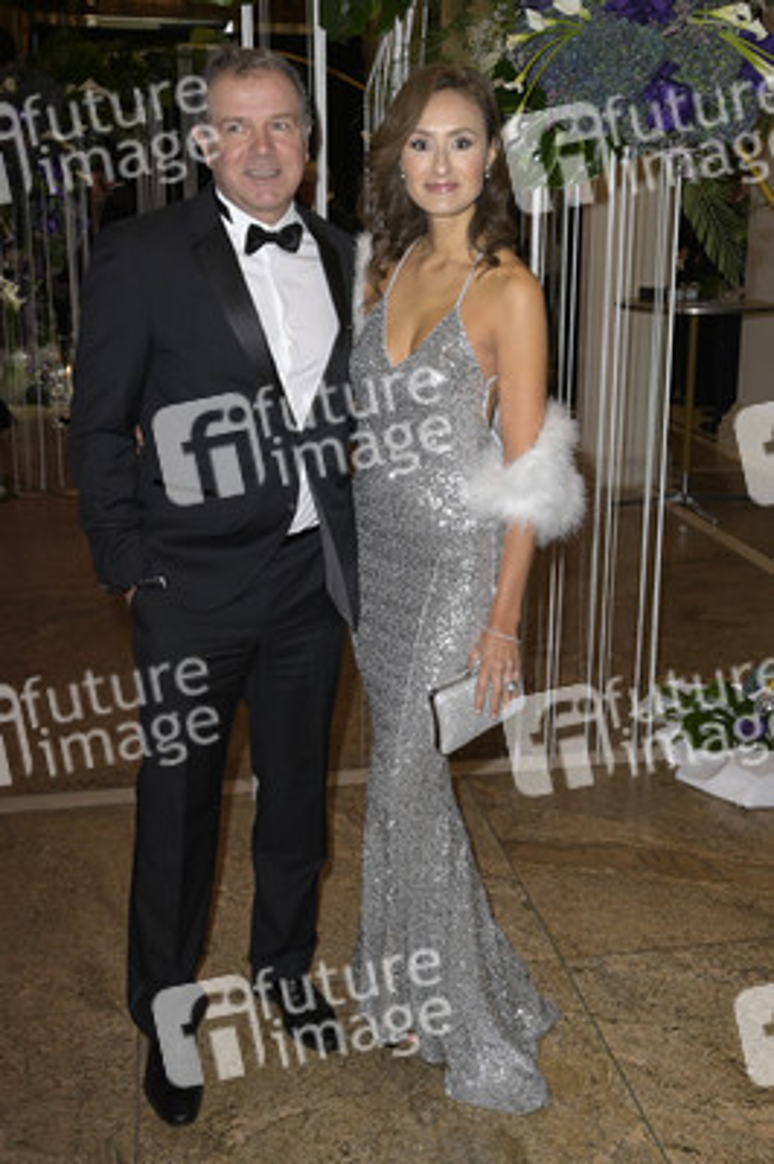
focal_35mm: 36
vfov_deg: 53.2
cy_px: 582
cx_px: 387
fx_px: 1163
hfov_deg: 36.8
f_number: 5.6
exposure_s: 1/200
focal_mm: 36
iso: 2500
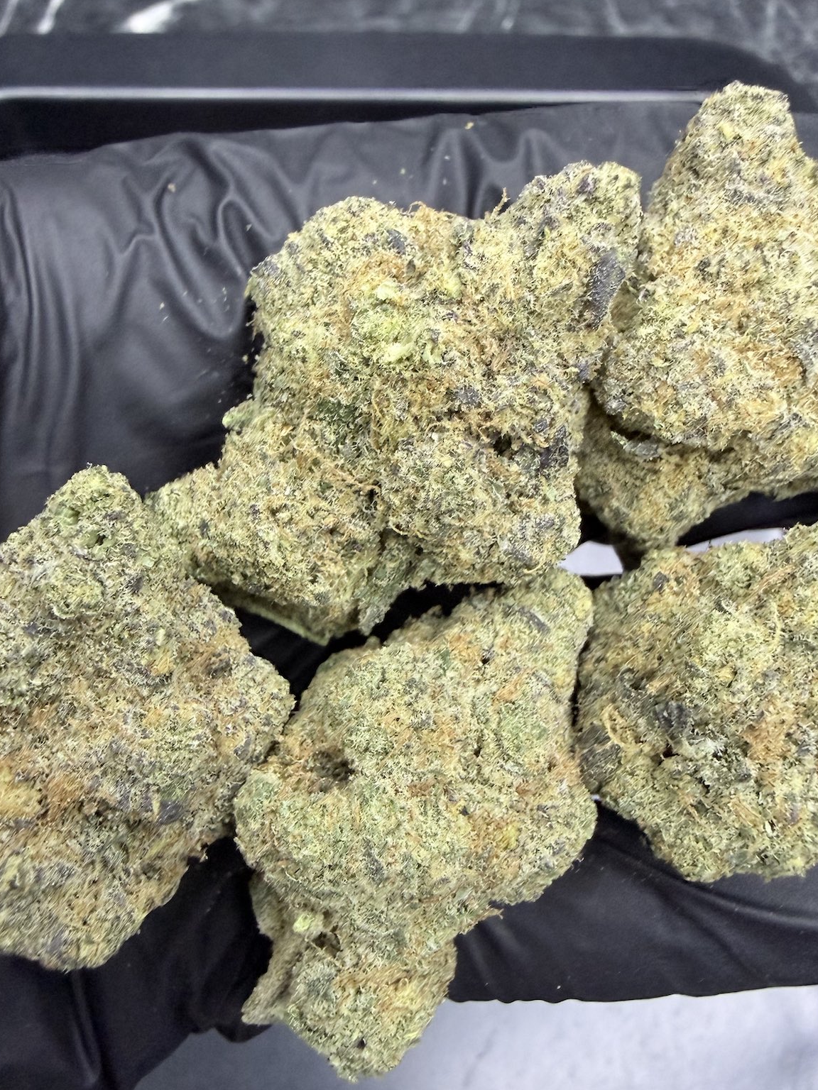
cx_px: 370
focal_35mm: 30
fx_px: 945
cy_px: 585
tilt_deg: -68.5
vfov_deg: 59.9
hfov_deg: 46.7
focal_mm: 2.22
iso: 320
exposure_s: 1/96
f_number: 2.2
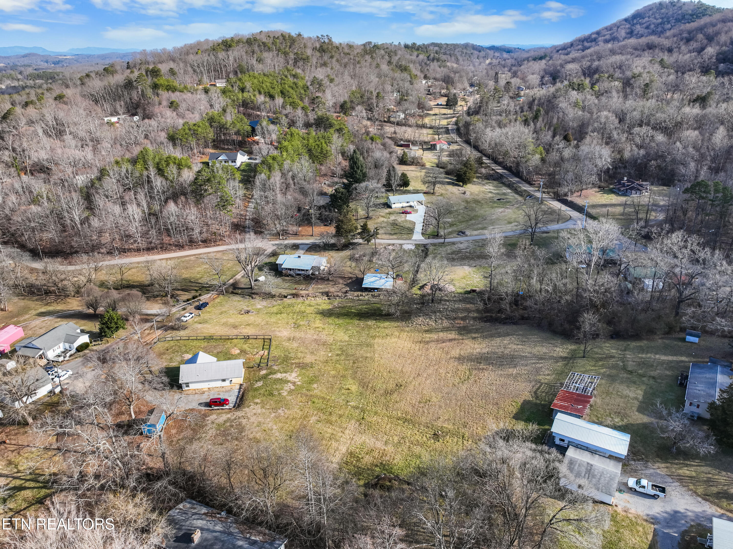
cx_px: 366
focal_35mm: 24
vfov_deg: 56.8
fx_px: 508
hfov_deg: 71.6
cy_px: 274
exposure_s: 1/160
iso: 140
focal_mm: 12.29
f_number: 2.8
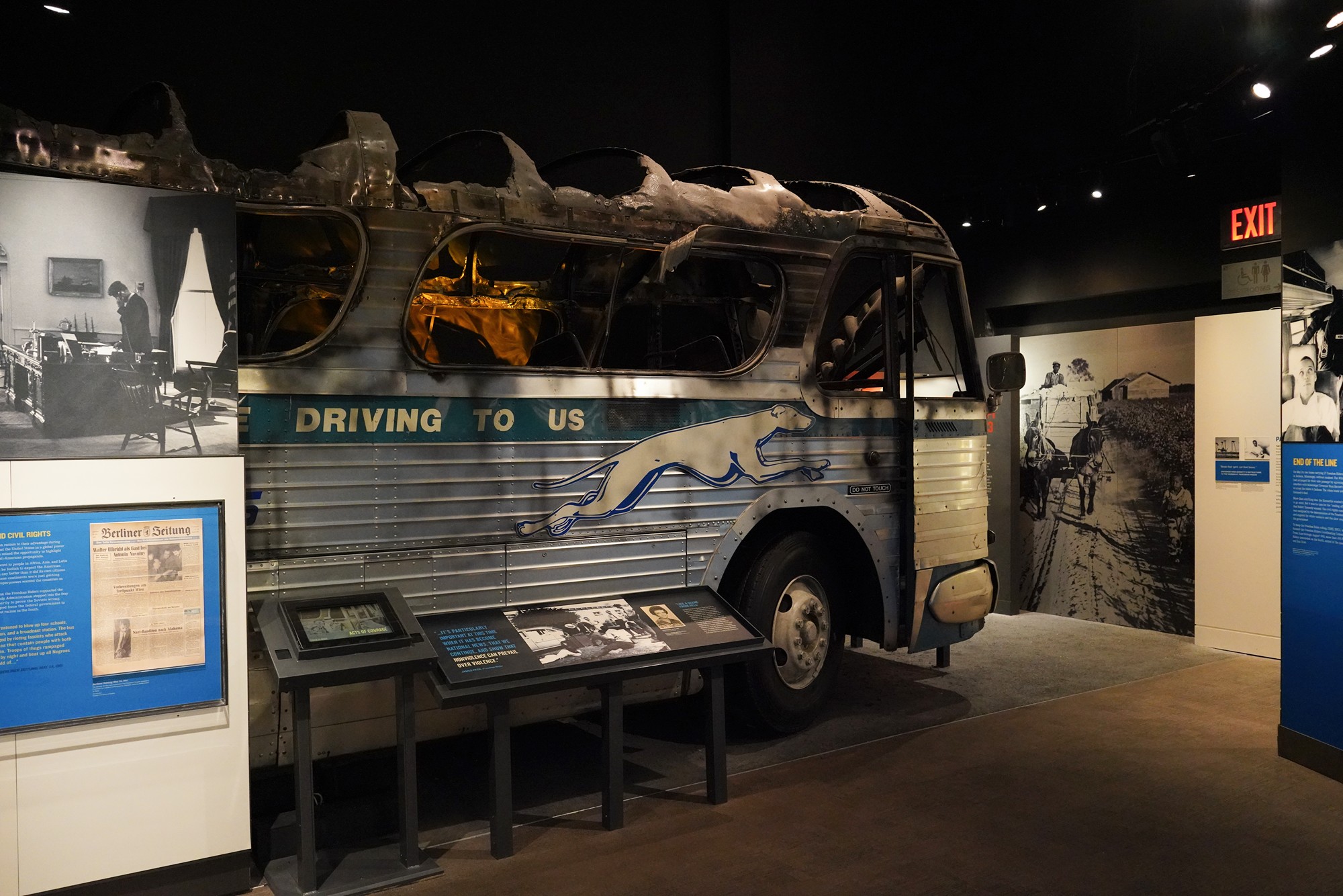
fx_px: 1045
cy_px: 448
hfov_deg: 65.5
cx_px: 672
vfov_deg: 46.4
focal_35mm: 28
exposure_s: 1/80
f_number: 5
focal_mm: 28
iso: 8000
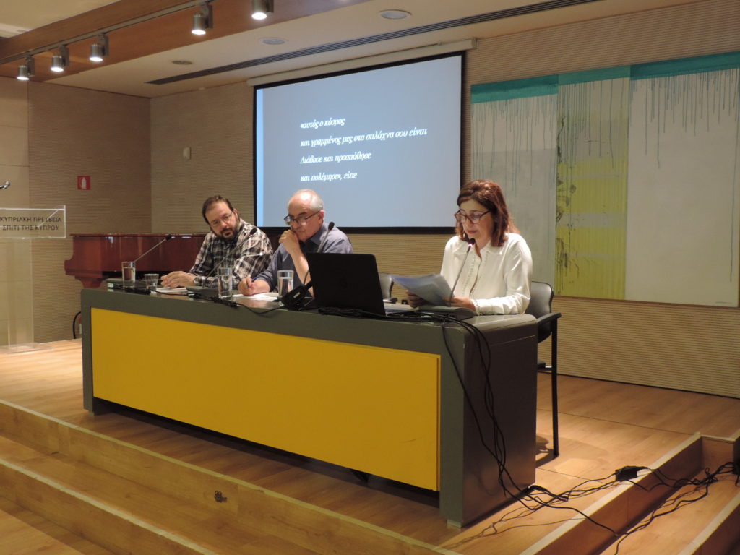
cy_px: 278
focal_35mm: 35
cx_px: 370
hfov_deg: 52.6
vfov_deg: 40.7
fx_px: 748
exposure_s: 1/13
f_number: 3.3
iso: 400
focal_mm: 6.2
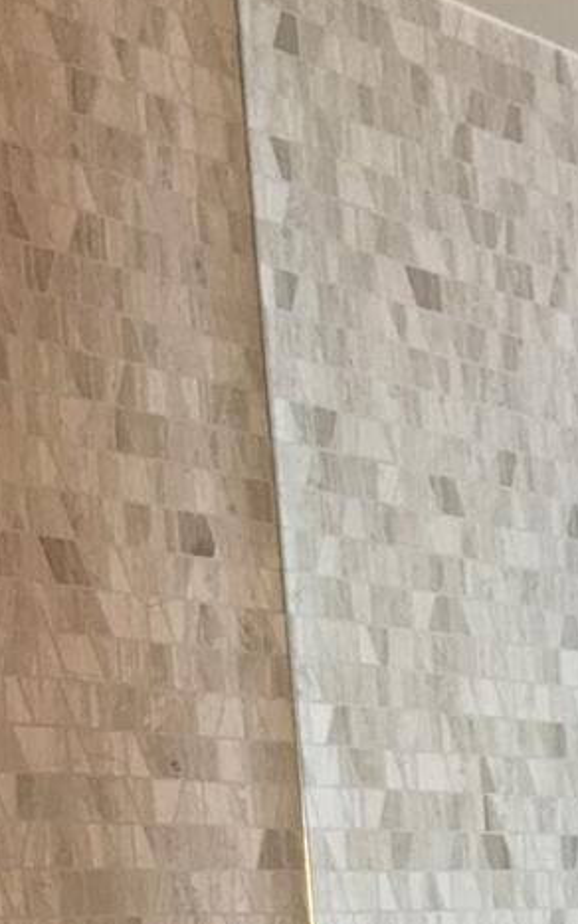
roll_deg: +3.3
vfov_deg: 23.7
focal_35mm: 79
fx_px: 1990
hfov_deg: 15.6
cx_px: 784
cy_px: 1128
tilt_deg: -4.0
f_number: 2.2
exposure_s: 1/15
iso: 32
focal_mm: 4.15
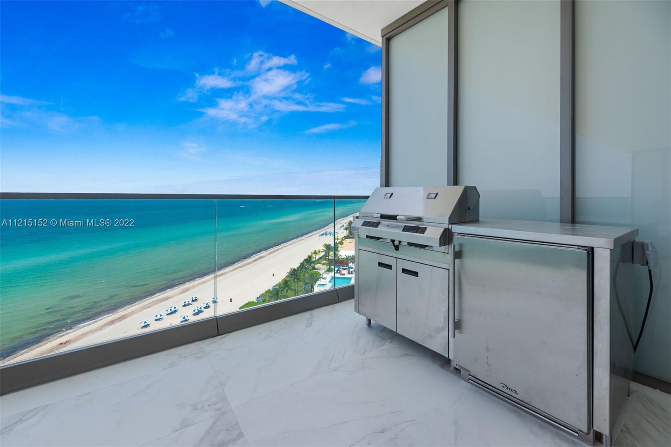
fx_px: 261
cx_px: 336
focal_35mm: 14
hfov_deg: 104.3
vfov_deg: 81.2
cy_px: 224
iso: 125
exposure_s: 1/160
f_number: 7.1
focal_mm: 14
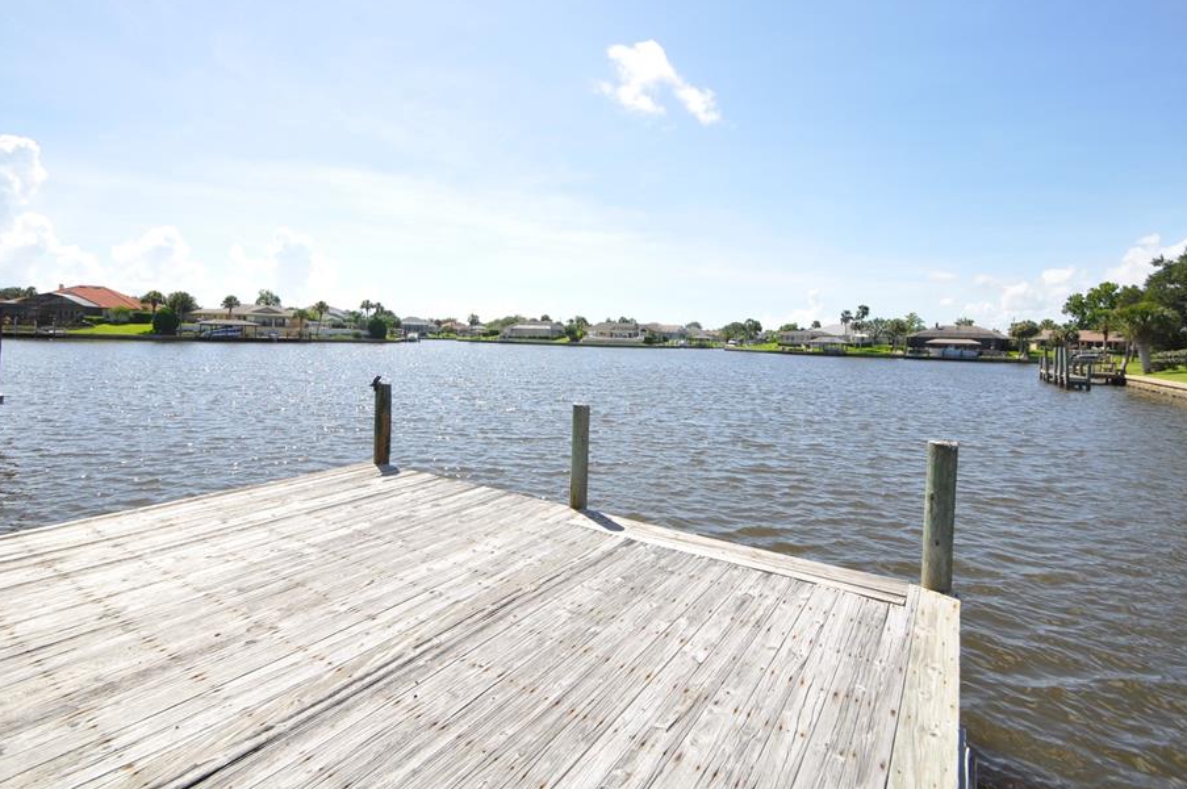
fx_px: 560
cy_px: 356
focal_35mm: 17
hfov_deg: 93.2
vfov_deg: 70.1
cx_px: 561
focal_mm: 10
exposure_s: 1/400
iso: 200
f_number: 10
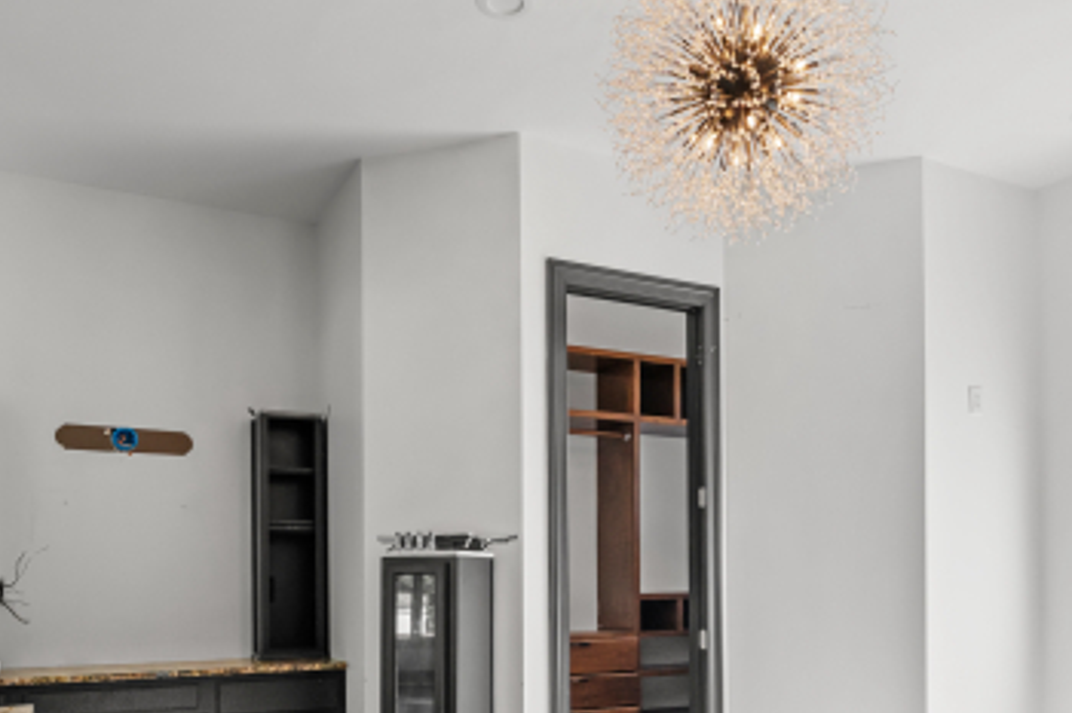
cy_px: 612
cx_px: 561
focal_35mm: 30
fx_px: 893
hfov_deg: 61.9
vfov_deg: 40.9
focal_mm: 14
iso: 400
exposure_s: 1/320
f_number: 4
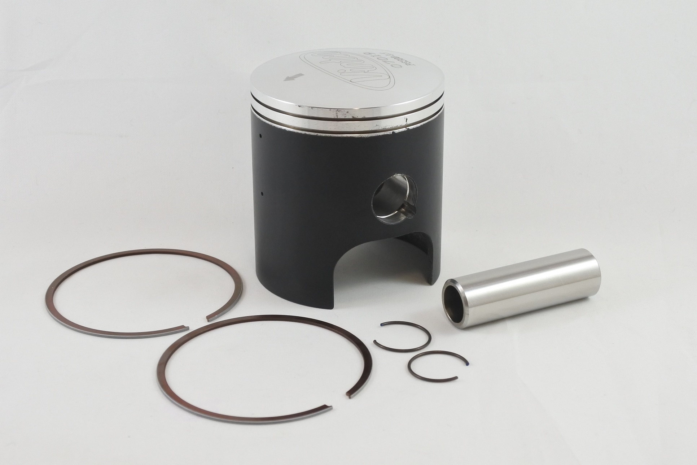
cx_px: 348
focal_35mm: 44
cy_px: 232
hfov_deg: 44.5
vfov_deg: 30.5
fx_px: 852
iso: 400
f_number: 4.5
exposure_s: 1/160
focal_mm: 16.5
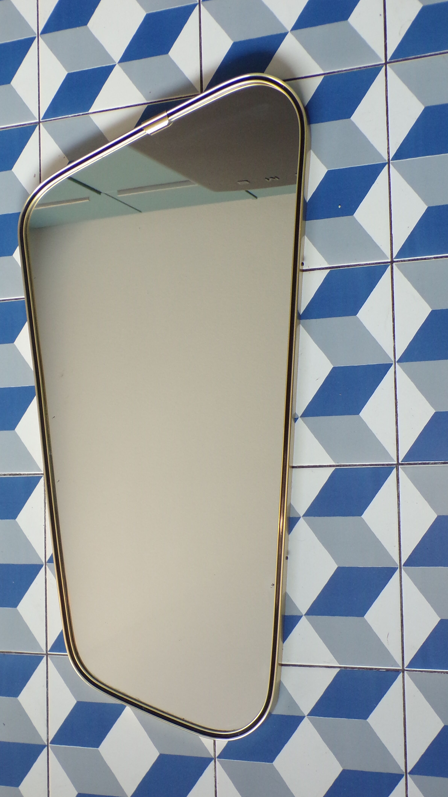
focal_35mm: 50
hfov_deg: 23.9
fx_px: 1056
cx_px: 162
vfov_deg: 41.3
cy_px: 424
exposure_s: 1/20
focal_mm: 7.6
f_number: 3.4
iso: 200
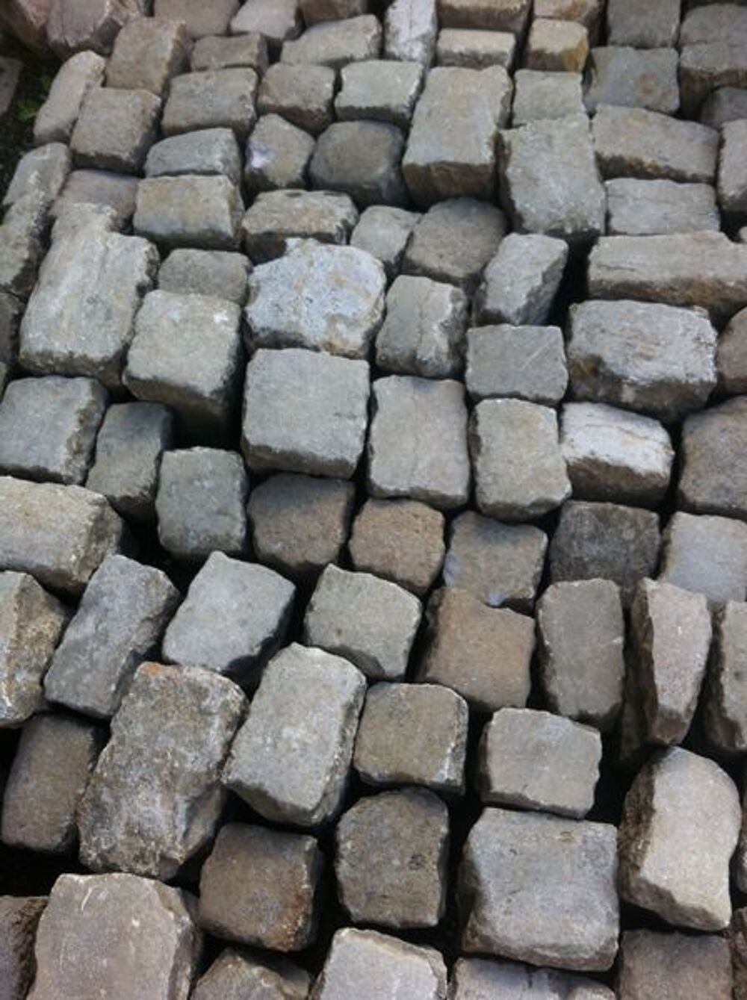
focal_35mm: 35
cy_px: 500
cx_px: 374
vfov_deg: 52.7
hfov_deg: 40.6
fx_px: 1010
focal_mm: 3.85
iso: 80
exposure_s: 1/318
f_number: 2.8
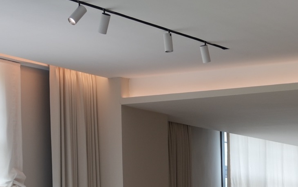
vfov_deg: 8.2
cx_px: 268
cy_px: 321
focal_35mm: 156
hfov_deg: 13.3
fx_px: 1264
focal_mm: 31
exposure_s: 1/30
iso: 200
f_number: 6.3
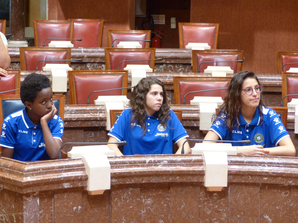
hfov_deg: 18.9
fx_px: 895
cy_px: 112
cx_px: 149
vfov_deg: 14.2
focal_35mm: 104
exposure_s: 1/20
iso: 400
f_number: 2.8
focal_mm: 18.7
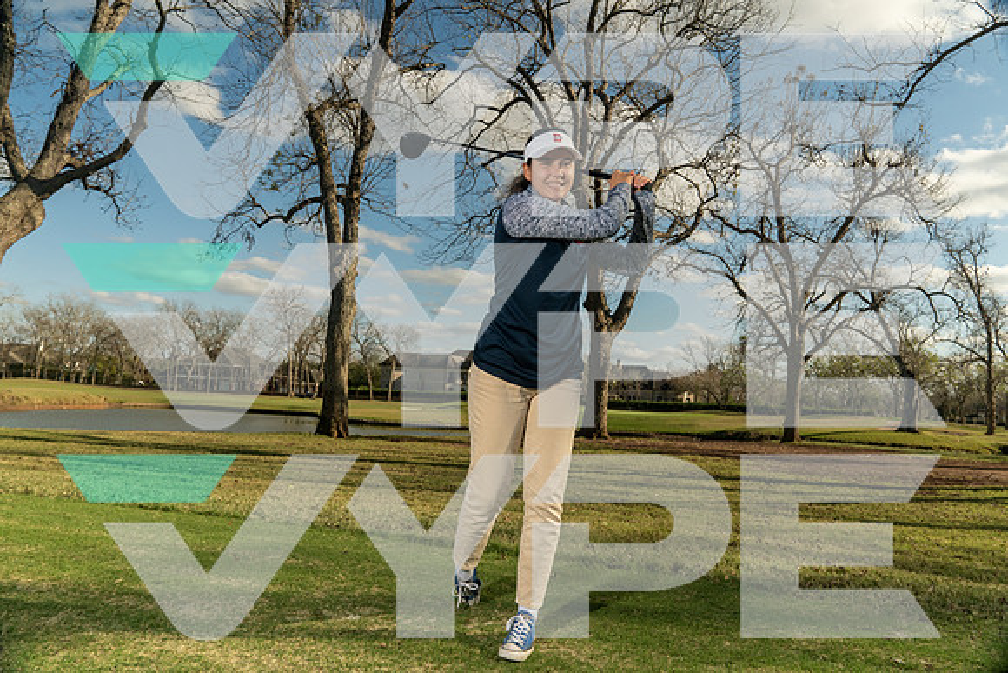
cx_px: 504
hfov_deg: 65.5
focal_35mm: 28
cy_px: 336
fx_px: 784
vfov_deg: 46.4
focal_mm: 28
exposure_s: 1/200
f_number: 8
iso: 500
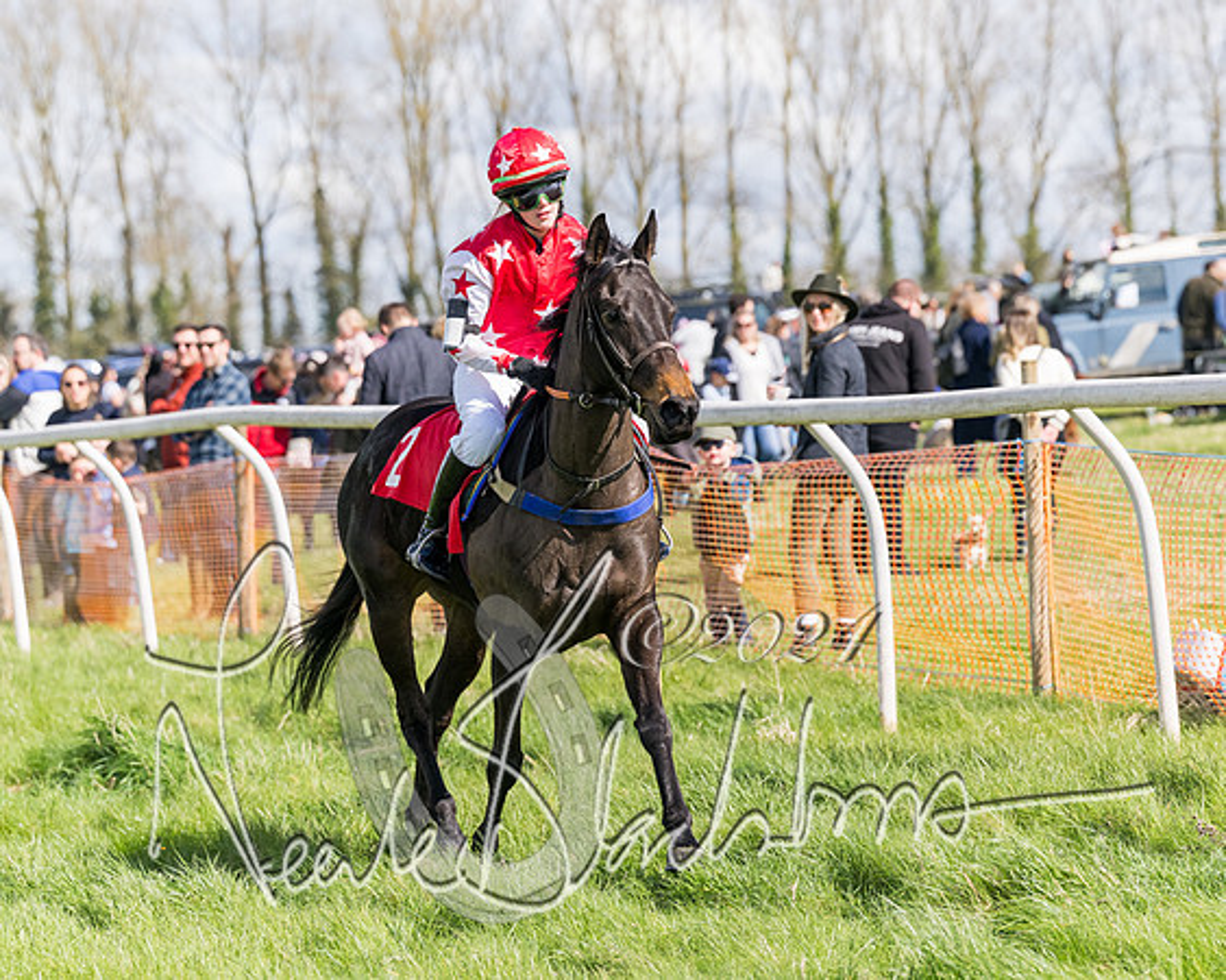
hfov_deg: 10.7
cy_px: 479
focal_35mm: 181
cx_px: 686
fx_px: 6570
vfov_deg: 8.5
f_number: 4
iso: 400
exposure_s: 1/4000
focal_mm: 115
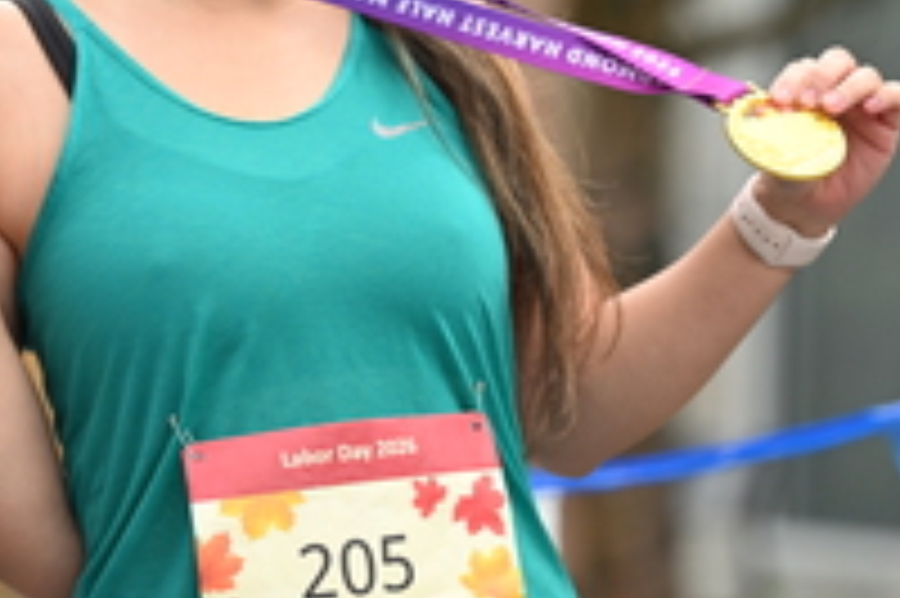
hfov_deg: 5.8
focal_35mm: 358
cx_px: 220
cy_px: -155
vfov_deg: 3.8
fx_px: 8942
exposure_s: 1/1600
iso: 640
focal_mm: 130
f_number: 2.8
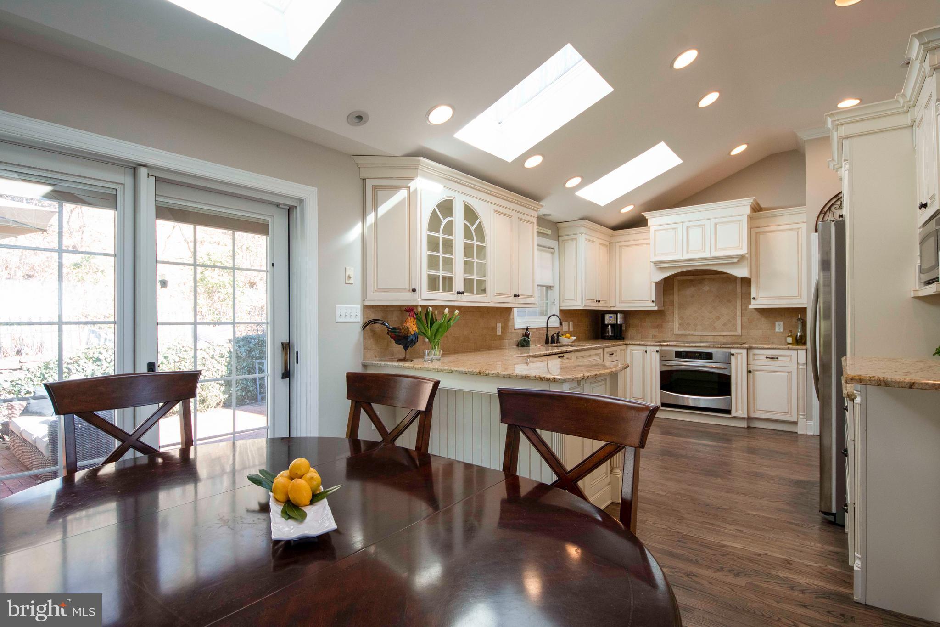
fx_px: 450
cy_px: 314
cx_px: 470
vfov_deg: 69.6
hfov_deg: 92.4
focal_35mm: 17
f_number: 8
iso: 400
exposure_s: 1/60
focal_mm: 11.5
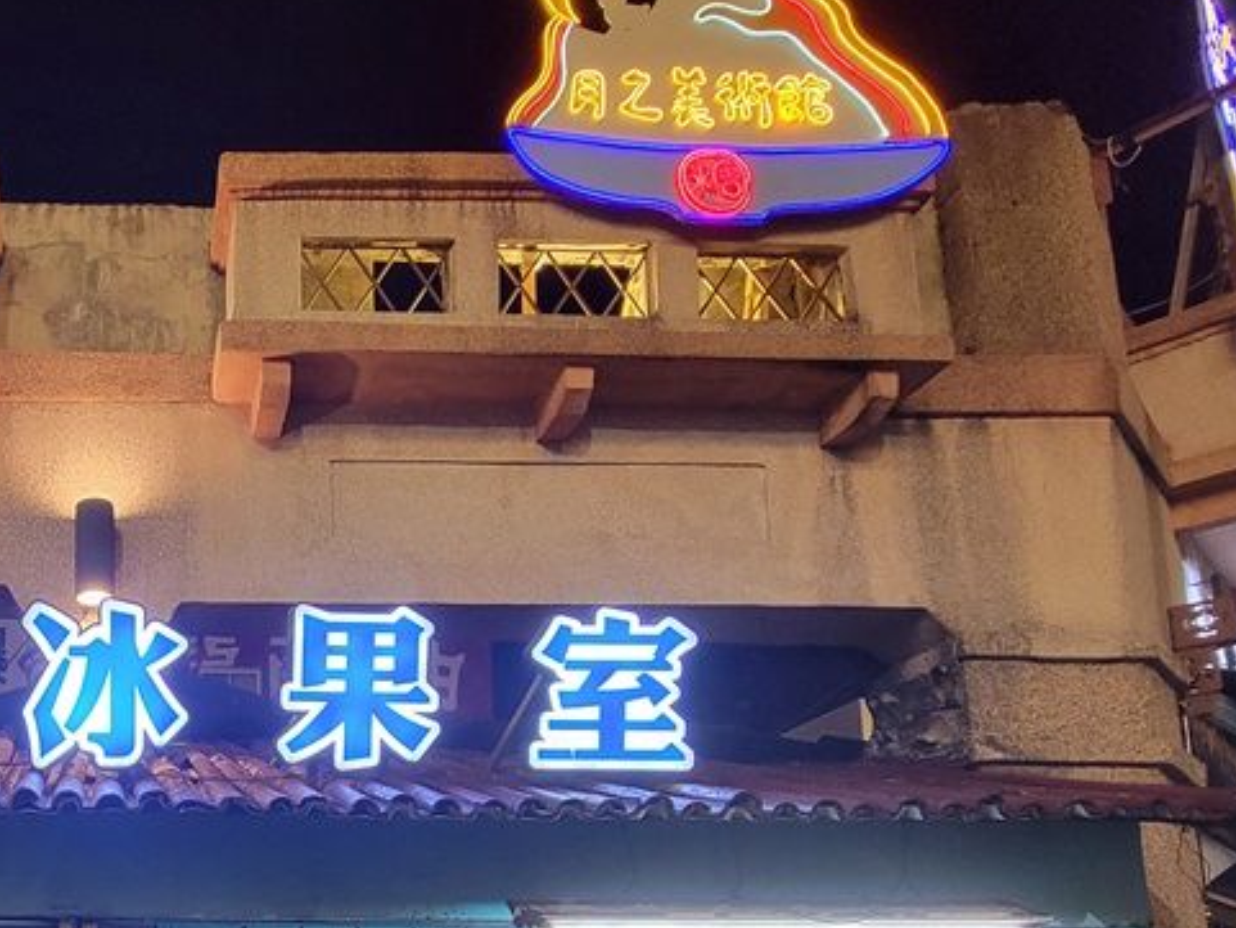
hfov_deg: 55.9
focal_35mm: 27
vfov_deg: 46.1
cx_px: 108
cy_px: 846
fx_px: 964
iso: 320
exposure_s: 1/39
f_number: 2.2
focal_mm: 2.2
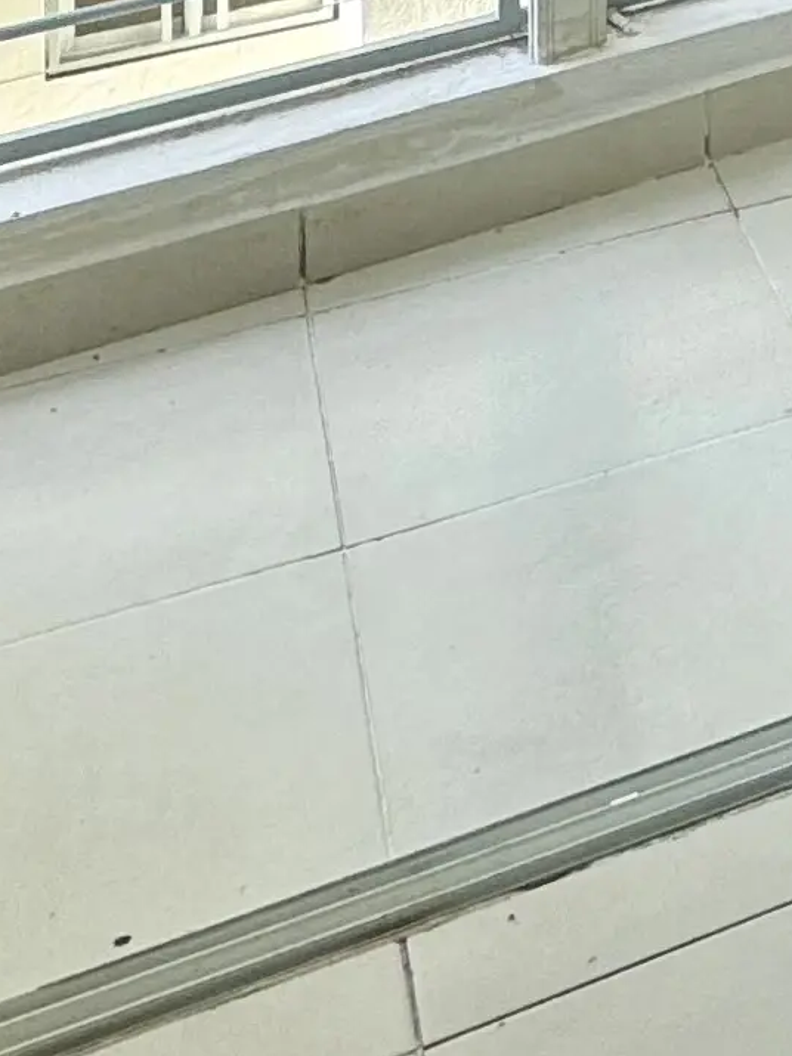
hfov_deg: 15.7
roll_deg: +0.0
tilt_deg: -1.7
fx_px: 2411
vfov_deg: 18.1
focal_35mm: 79
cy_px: -970
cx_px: 1463
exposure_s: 1/652
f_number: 2.2
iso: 50
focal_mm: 2.22
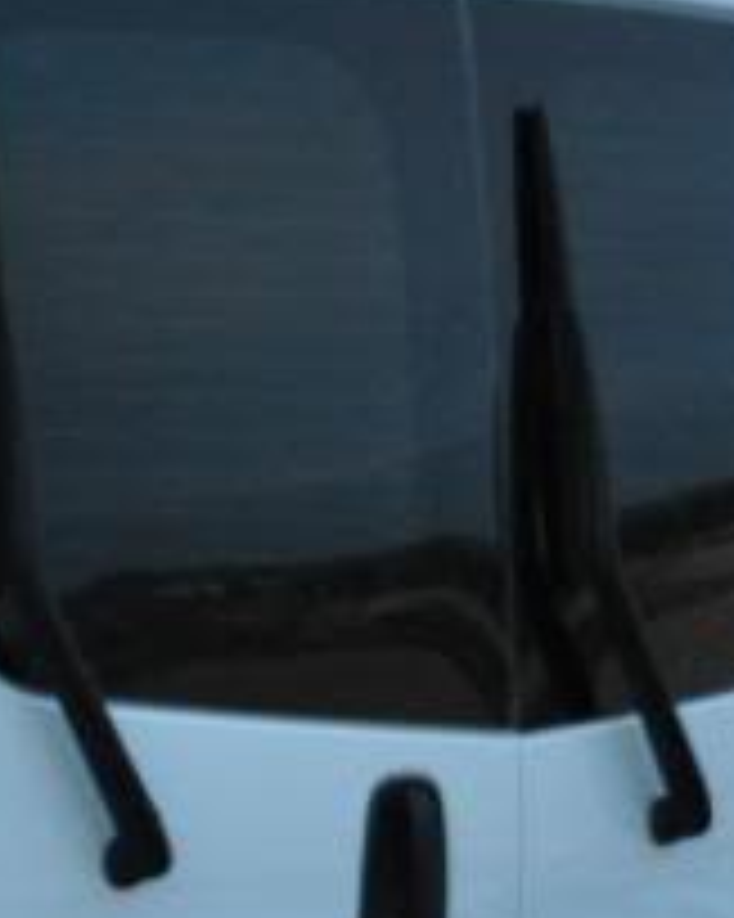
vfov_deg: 9.7
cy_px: 711
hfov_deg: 7.4
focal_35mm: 198
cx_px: -820
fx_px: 5381
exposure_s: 1/13
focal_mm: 28
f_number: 4.5
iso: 1600
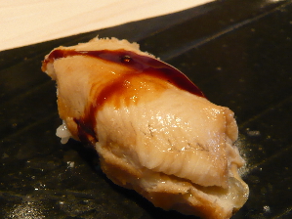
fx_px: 379
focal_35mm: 45
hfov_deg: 42.1
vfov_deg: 32.2
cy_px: 109
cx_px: 149
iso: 200
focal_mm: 4.6
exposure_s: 1/13
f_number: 2.8
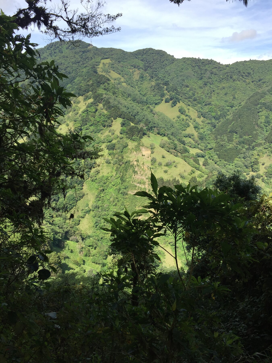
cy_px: 182
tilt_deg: -14.7
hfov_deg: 48.2
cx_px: 136
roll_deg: -0.7
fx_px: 304
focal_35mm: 29
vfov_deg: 61.7
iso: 32
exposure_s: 1/964
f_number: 2.2
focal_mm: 4.15
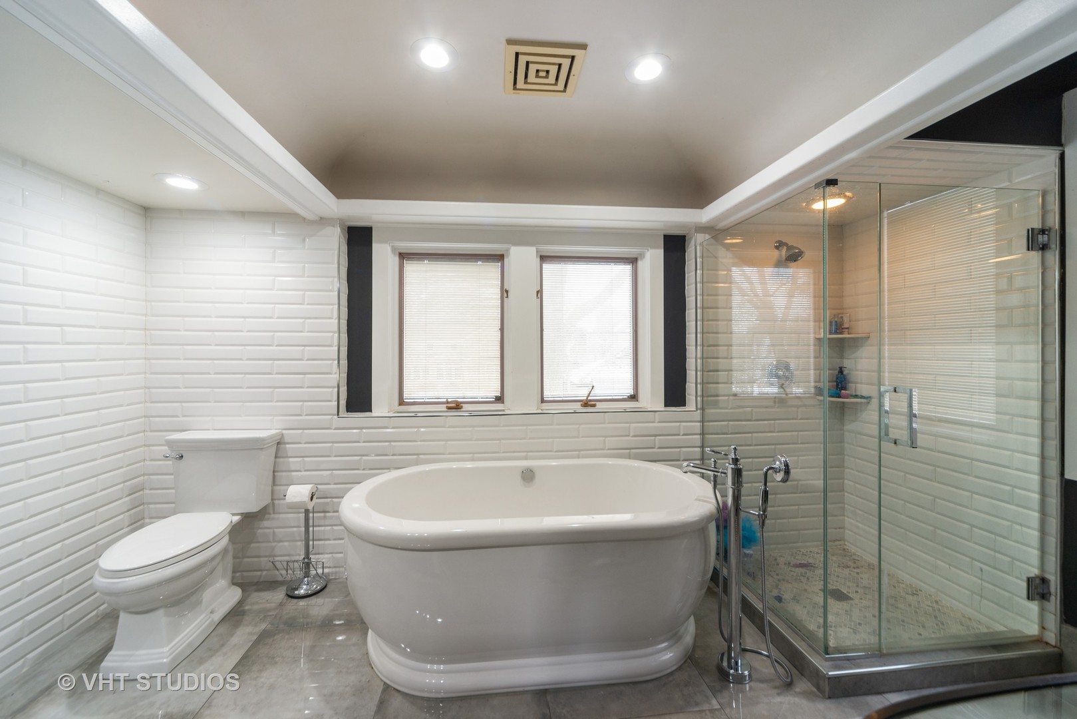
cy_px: 360
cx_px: 538
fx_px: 419
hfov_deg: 104.2
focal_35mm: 14
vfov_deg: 81.2
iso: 400
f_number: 8
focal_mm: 14
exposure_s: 1/8
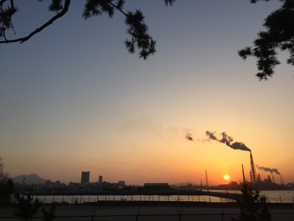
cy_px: 110
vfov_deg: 48.2
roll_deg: -0.9
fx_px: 246
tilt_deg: +18.4
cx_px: 147
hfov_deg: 61.7
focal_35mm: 29
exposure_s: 1/1276
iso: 32
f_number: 2.2
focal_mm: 4.15
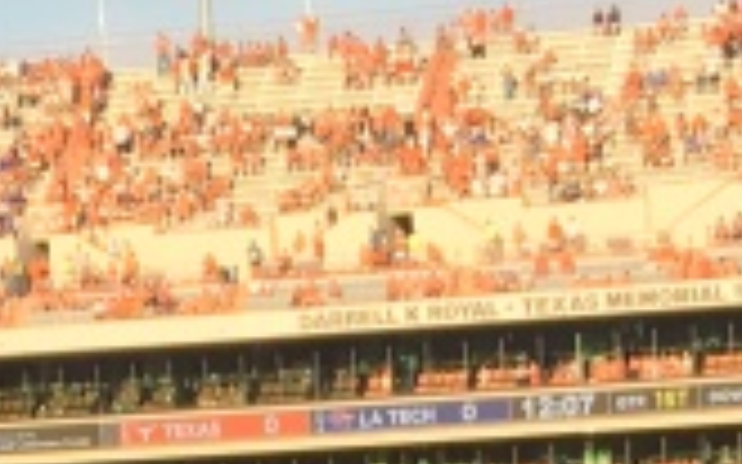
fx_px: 3861
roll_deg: +3.7
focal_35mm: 191
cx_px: 225
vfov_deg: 6.1
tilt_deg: -18.7
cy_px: 1640
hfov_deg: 11.0
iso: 25
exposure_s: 1/509
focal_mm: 4.15
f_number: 2.2
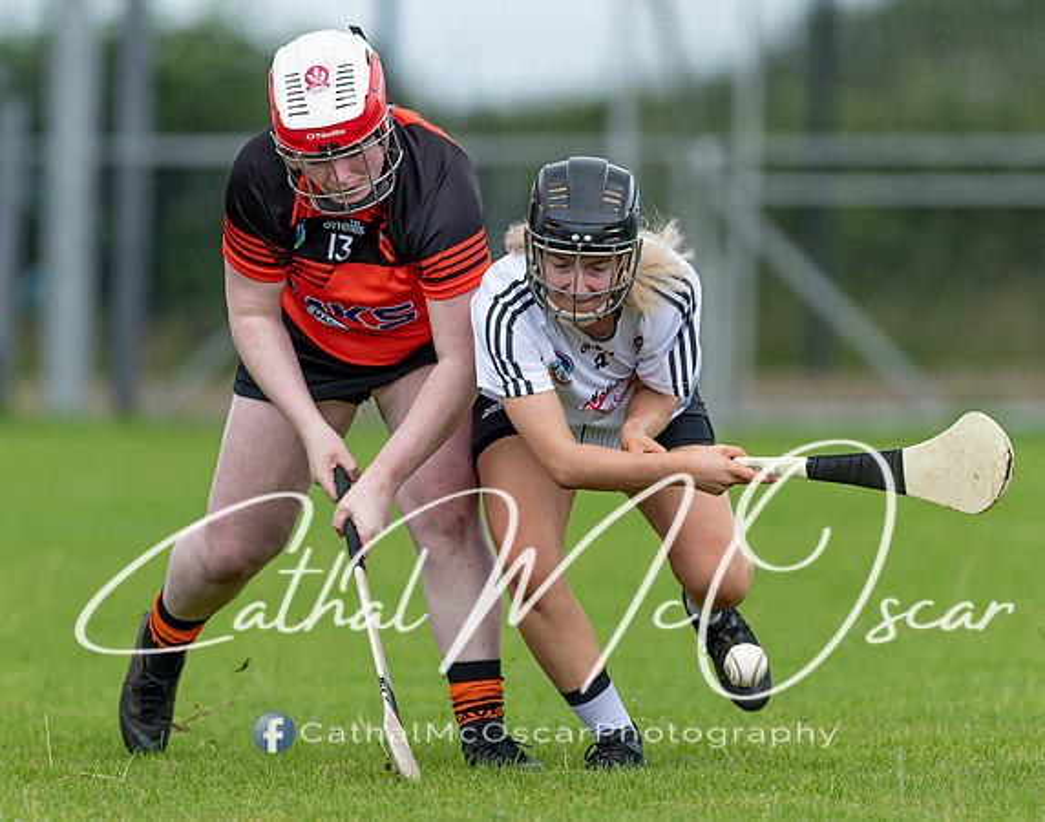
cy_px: 466
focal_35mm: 602
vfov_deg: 2.5
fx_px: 18490
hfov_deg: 3.2
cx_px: 487
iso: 160
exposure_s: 1/1000
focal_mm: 300
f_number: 2.8
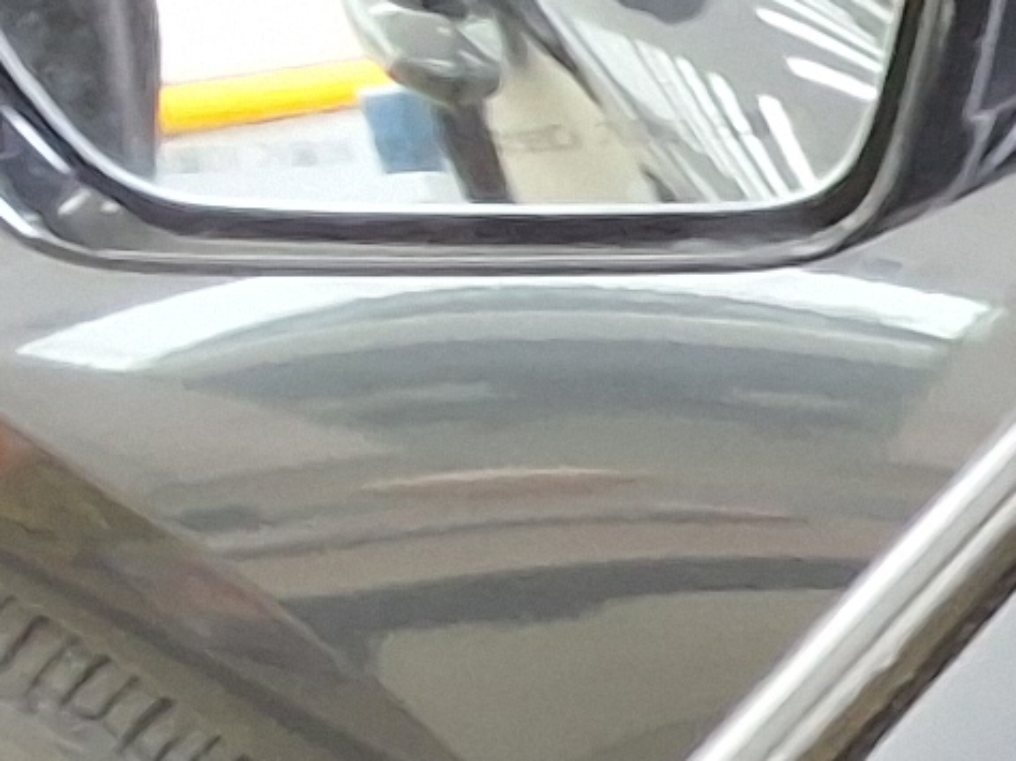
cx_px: 3170
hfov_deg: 8.4
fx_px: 5662
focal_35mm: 193
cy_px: 800
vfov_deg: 7.6
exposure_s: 1/40
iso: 80
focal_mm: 2.91
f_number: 1.9
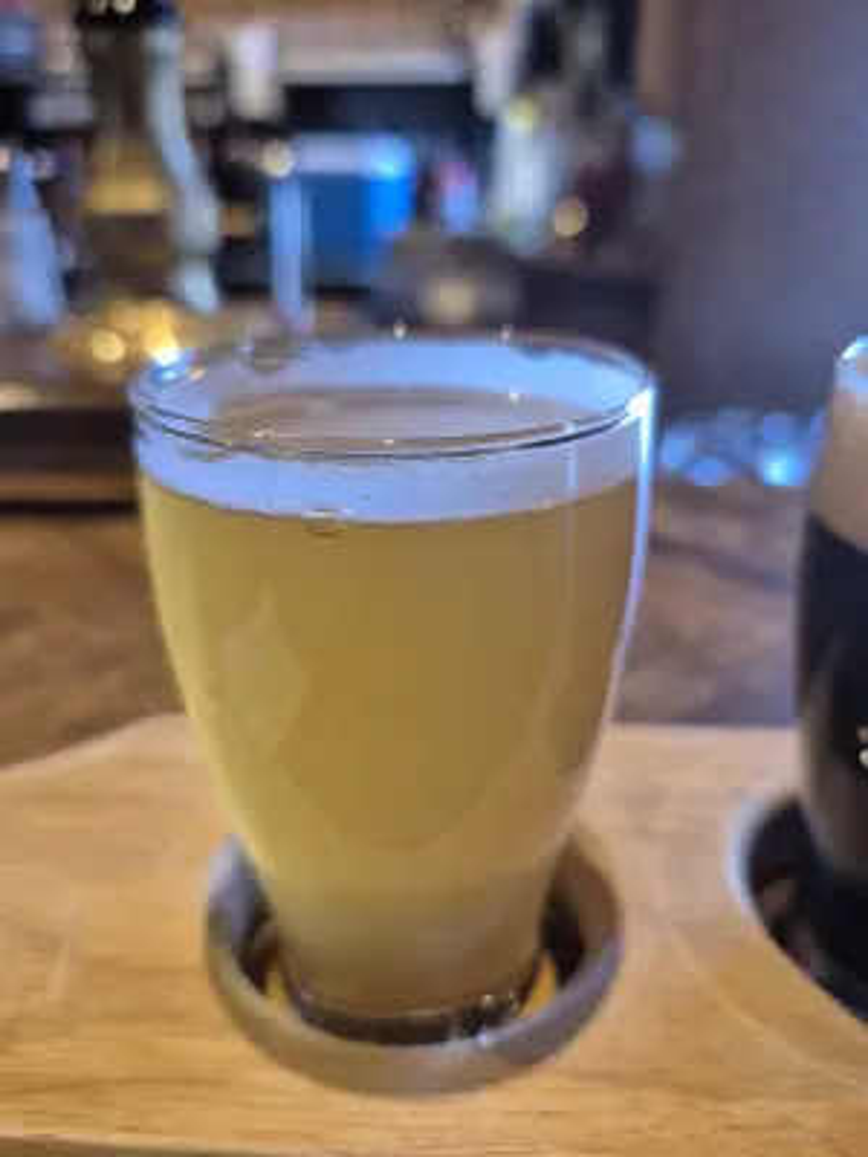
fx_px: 769
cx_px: 434
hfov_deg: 58.9
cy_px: 578
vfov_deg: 73.9
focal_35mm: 23
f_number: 1.8
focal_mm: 5.4
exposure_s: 1/120
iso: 640
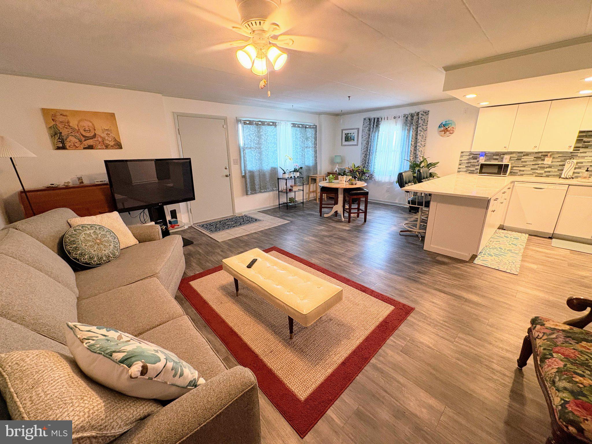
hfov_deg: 102.1
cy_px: 222
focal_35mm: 14
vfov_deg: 85.7
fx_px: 239
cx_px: 296
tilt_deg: -16.6
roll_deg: +1.4
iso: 400
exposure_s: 1/60
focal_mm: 2.22
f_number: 2.2
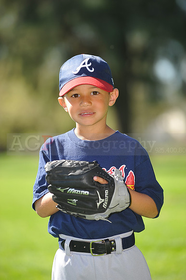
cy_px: 140
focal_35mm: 200
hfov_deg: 6.9
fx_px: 1552
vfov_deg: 10.3
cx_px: 93
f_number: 4.5
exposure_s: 1/500
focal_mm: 200
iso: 200
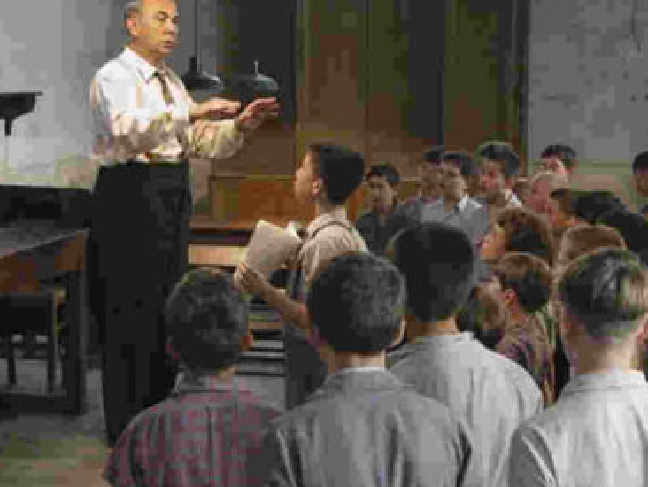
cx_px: 349
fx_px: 1405
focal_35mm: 75
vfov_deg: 19.7
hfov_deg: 26.0
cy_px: 237
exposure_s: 1/30.8
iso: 400
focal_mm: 16.8
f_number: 3.2
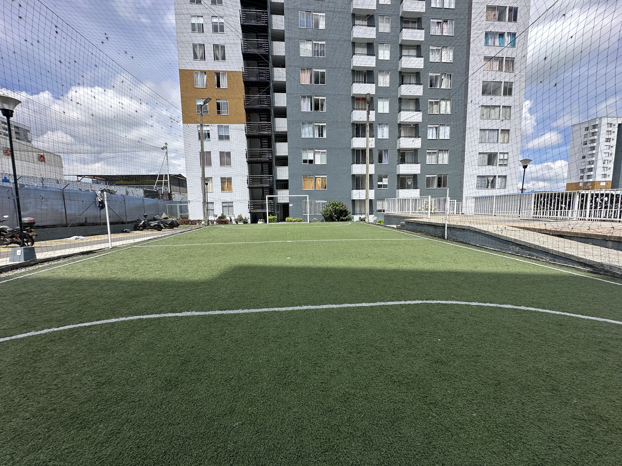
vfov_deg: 85.7
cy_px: 233
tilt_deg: -6.3
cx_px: 311
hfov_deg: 102.1
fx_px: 252
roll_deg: +1.1
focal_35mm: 14
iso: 40
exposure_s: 1/1319
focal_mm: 2.22
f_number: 2.2
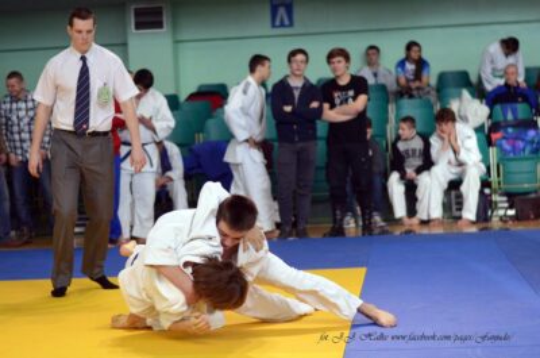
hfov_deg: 27.0
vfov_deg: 18.1
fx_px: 1123
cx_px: 270
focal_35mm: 75
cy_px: 179
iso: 1000
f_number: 2.2
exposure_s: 1/1250
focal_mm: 50
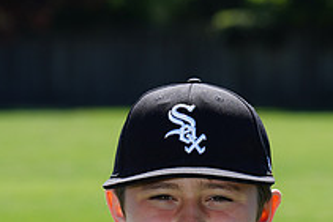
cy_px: 295
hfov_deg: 4.2
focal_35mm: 490
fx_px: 4535
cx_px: 188
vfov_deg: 2.8
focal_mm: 178
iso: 200
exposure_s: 1/250
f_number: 9
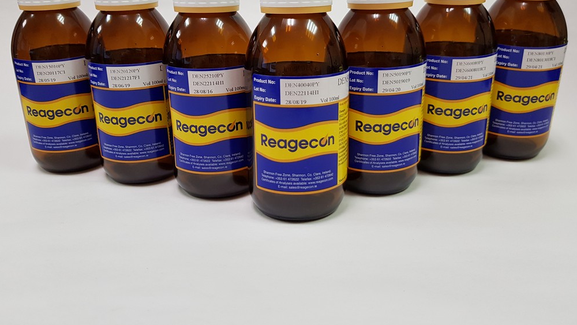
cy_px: 121
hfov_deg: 66.1
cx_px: 292
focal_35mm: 29
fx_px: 444
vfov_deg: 39.9
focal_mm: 4.2
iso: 125
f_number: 1.7
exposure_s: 1/50
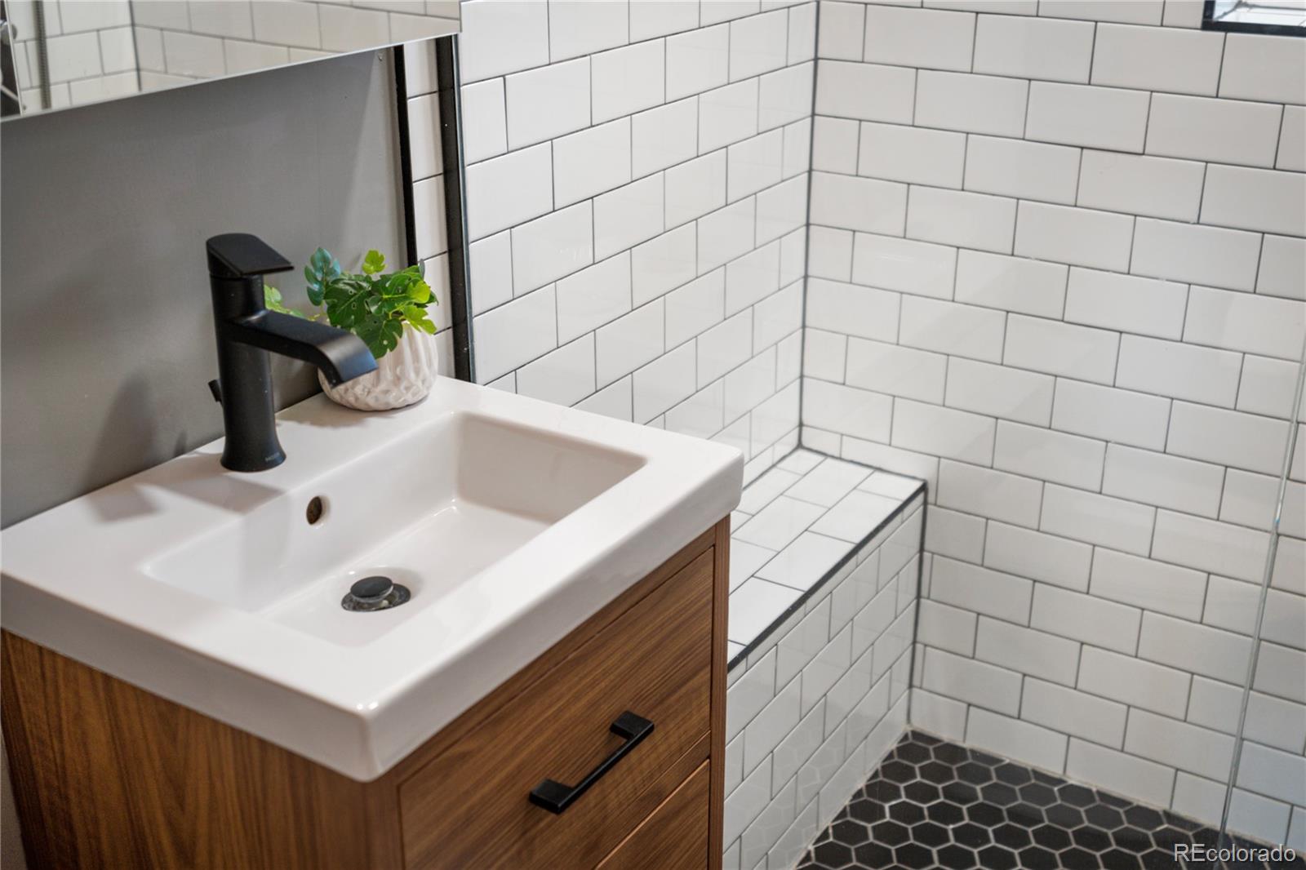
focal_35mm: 42
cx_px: 653
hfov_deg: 46.4
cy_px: 435
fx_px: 1523
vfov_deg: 31.9
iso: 200
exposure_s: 1/30
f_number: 2.8
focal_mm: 28
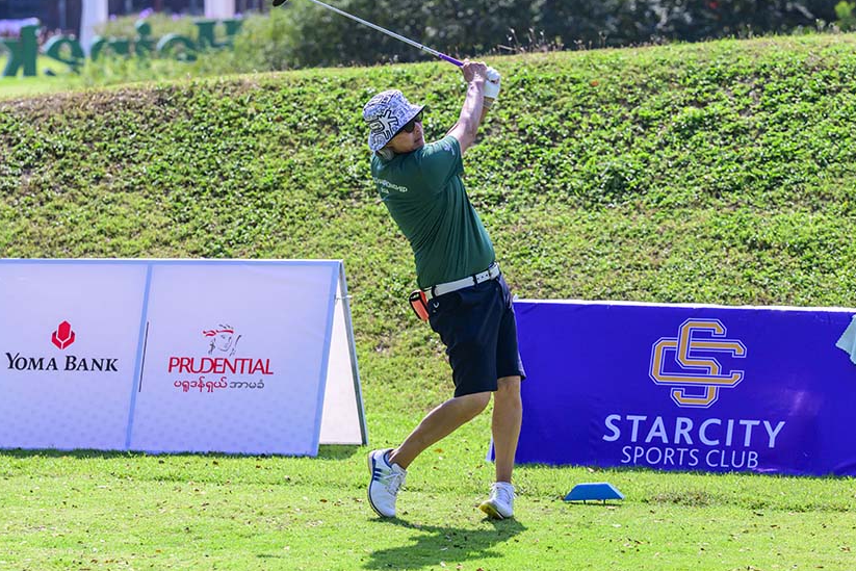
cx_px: 439
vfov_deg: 9.8
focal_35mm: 140
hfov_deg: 14.7
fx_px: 3329
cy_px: 259
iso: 1000
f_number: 3.5
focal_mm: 120
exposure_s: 1/10000
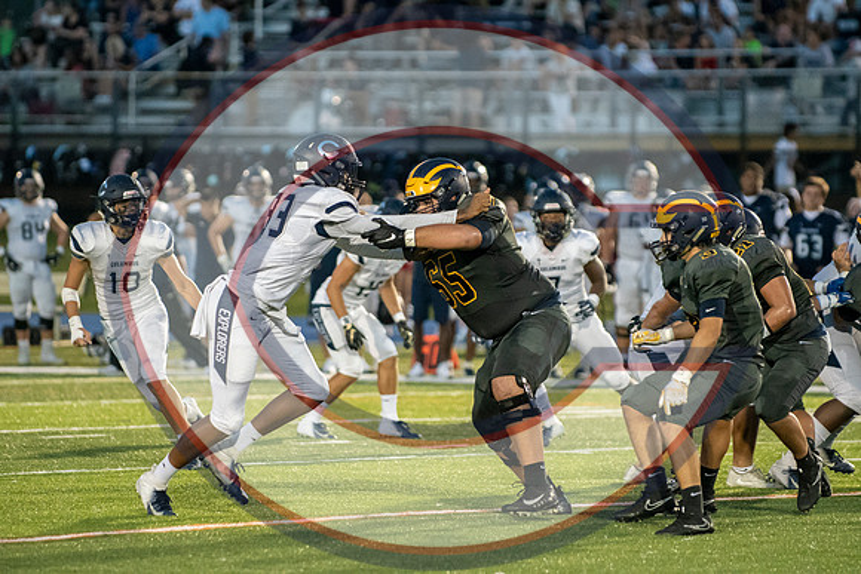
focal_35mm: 300
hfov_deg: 6.9
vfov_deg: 4.6
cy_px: 287
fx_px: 7176
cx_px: 430
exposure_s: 1/1600
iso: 8000
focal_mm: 200
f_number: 2.8
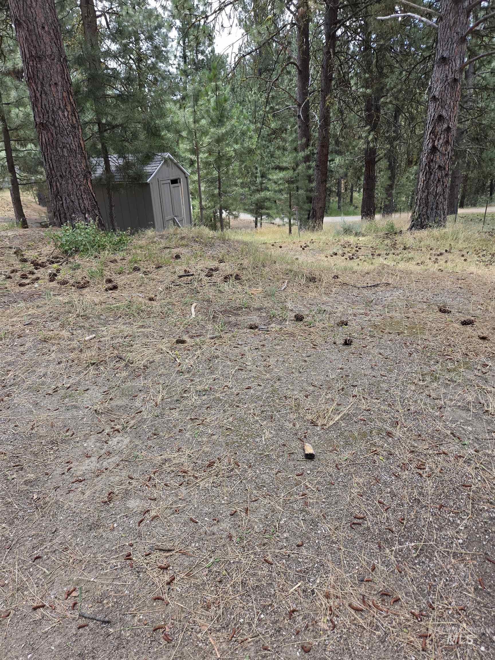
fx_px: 439
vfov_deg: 73.9
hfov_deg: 58.9
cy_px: 330
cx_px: 248
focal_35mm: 23
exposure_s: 1/838
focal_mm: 5.4
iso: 80
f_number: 1.8
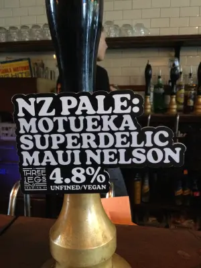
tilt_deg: -9.8
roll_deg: -0.4
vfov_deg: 58.4
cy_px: 134
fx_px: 240
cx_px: 100
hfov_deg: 45.4
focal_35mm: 31
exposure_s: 1/17
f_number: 2.4
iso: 500
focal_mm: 3.3
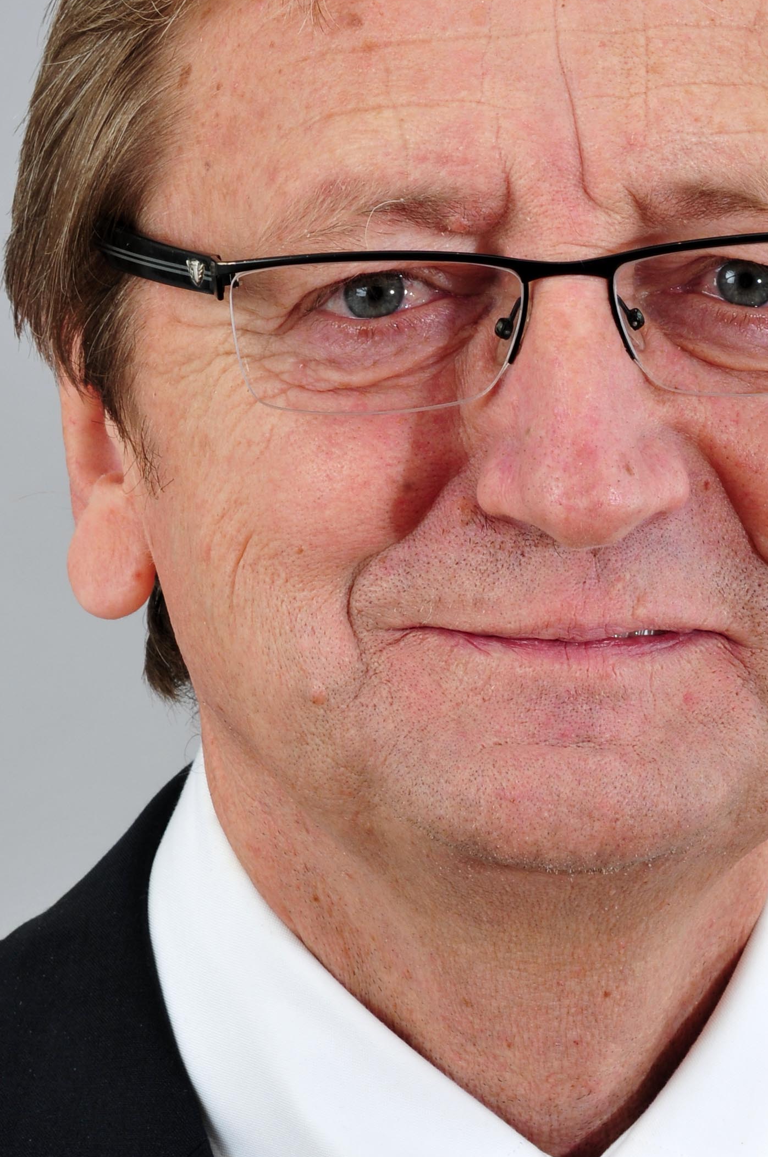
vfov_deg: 7.9
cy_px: 635
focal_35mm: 260
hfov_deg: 5.3
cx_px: 563
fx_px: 8341
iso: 200
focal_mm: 85
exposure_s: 1/125
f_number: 11
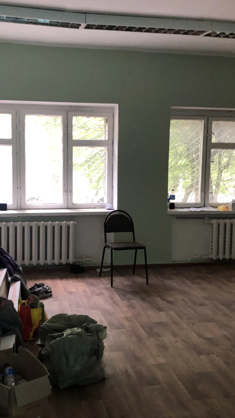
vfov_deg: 49.4
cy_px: 208
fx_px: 454
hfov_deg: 29.0
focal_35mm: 41
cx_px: 102
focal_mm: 3.99
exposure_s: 1/17
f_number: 1.8
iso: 50
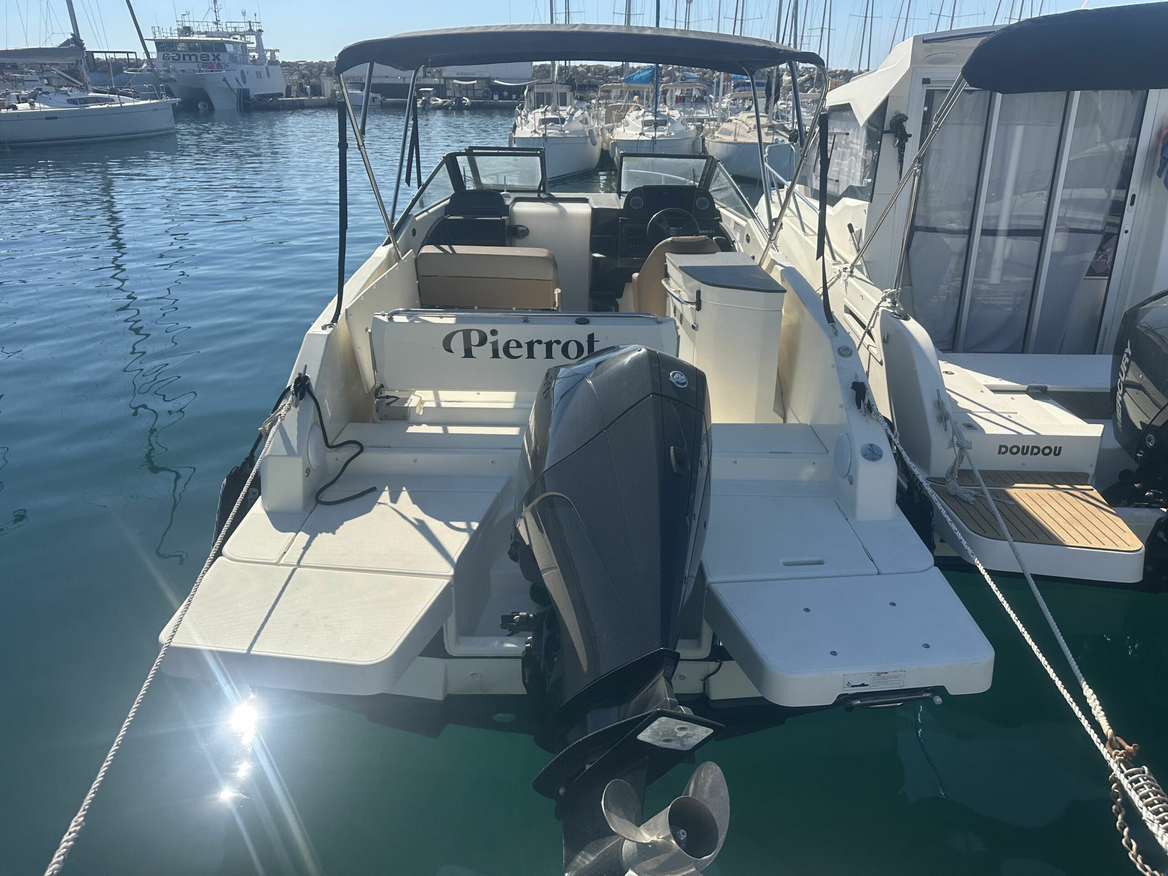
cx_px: 584
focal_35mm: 24
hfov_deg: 71.6
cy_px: 438
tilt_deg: -22.9
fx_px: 810
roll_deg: -0.8
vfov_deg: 56.8
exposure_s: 1/5000
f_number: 1.78
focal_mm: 6.86
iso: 80
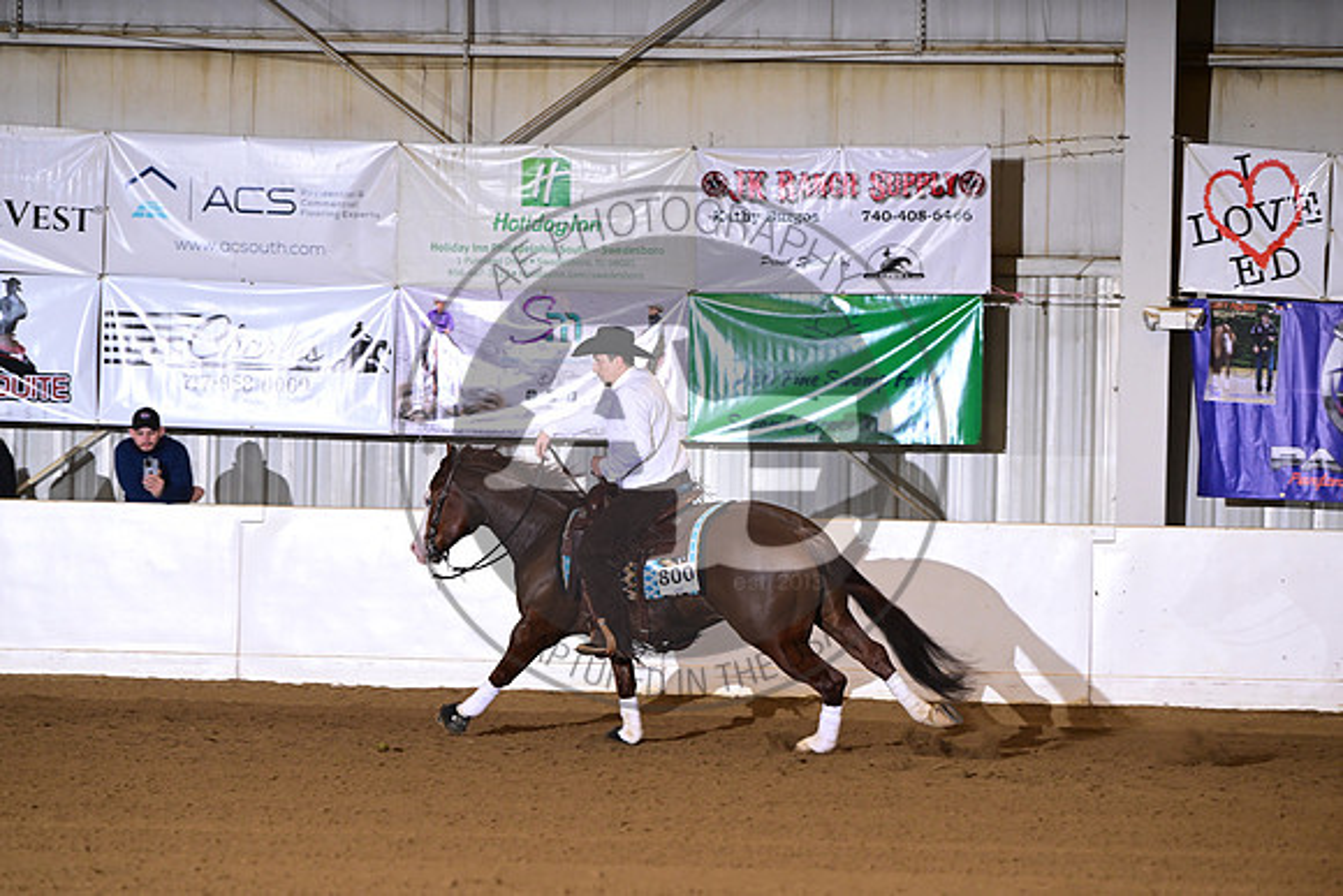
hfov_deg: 10.3
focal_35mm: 200
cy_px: 448
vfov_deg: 6.9
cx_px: 672
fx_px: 7463
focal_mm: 200
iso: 2000
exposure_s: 1/200
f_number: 4.5
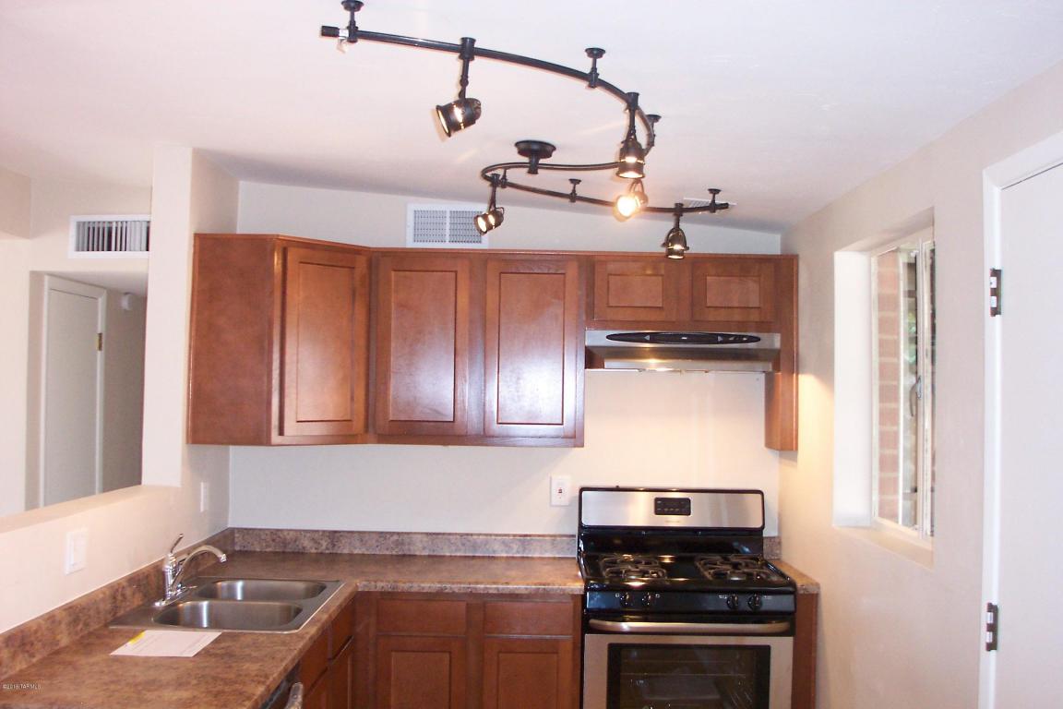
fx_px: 1033
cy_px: 354
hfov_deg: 54.4
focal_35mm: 35
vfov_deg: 37.9
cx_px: 532
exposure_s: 1/30
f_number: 2.8
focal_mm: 7.5
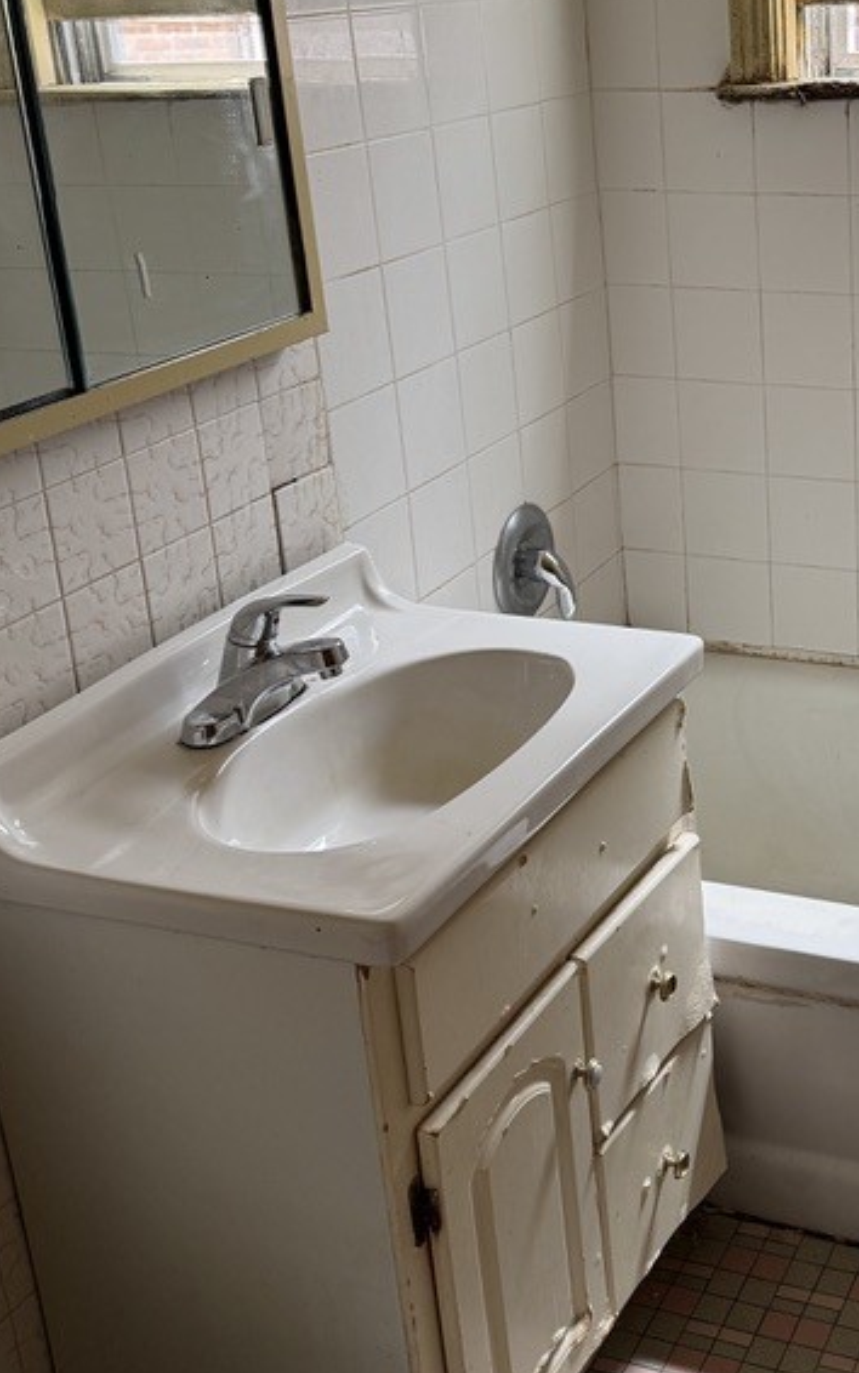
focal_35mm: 46
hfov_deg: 26.9
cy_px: 449
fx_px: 1722
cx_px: 803
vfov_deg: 42.8
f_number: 1.78
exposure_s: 1/120
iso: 100
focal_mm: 6.76
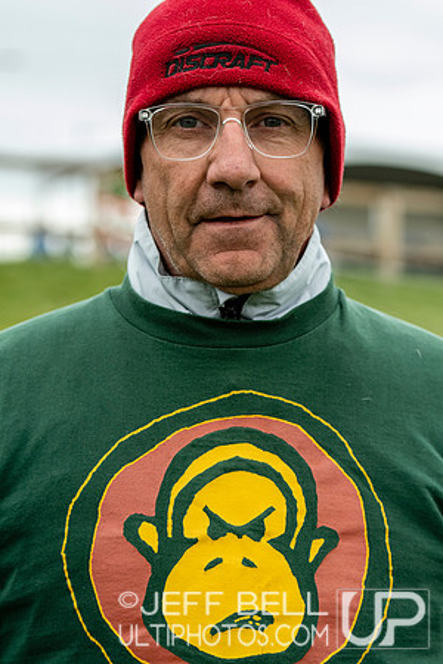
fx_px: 2215
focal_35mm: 120
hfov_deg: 11.4
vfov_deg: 17.1
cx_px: 222
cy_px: 332
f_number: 4
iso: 1100
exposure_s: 1/1250
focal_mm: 80
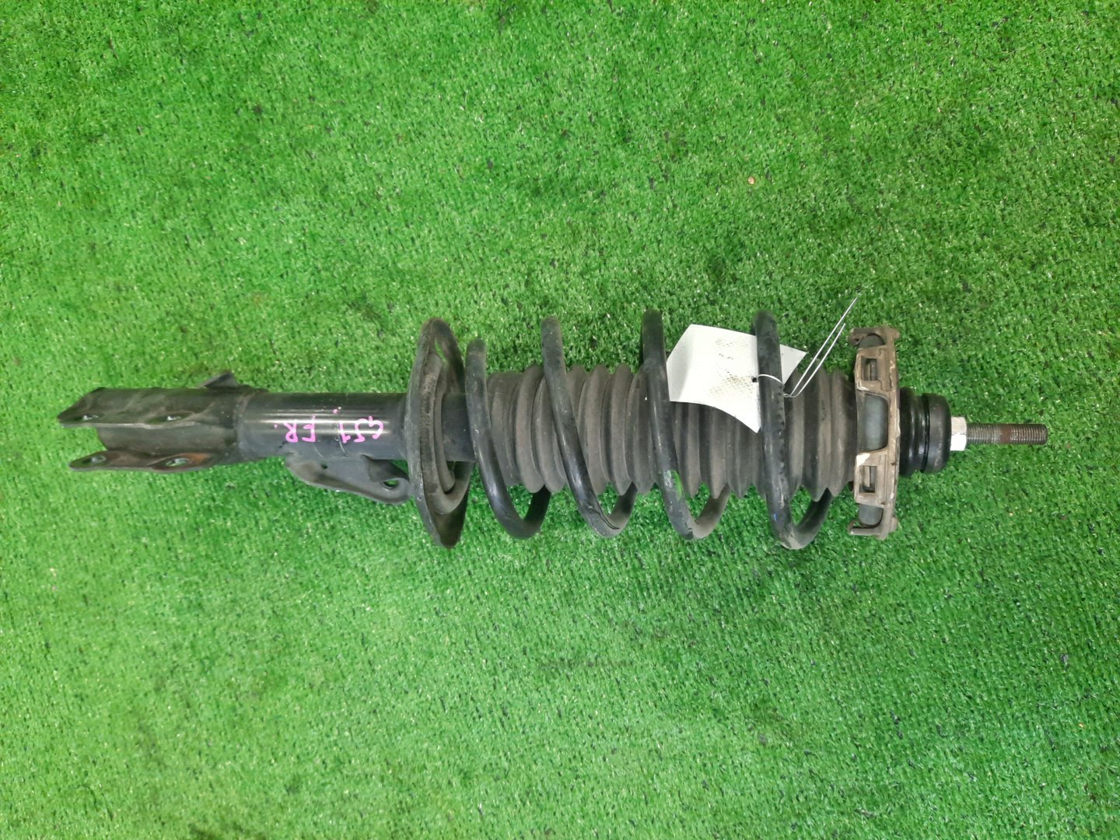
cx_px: 560
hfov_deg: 69.4
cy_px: 420
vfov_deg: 54.9
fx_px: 809
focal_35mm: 25
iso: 307
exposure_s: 1/33
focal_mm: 4.6
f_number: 2
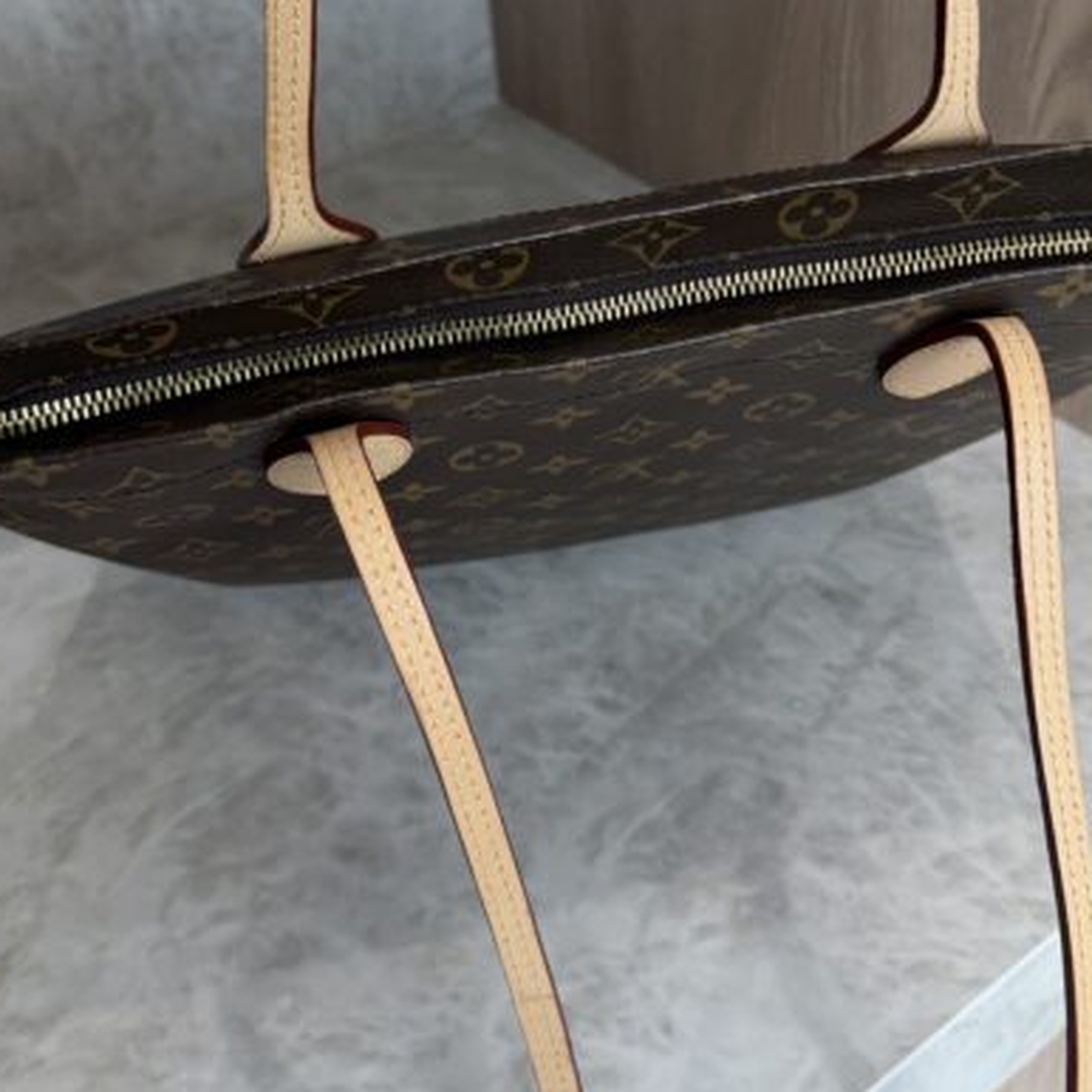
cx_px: 583
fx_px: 1570
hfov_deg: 38.3
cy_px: 286
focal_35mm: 44
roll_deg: +3.7
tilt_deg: -33.1
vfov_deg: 37.5
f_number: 1.78
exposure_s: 1/120
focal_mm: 6.76
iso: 125
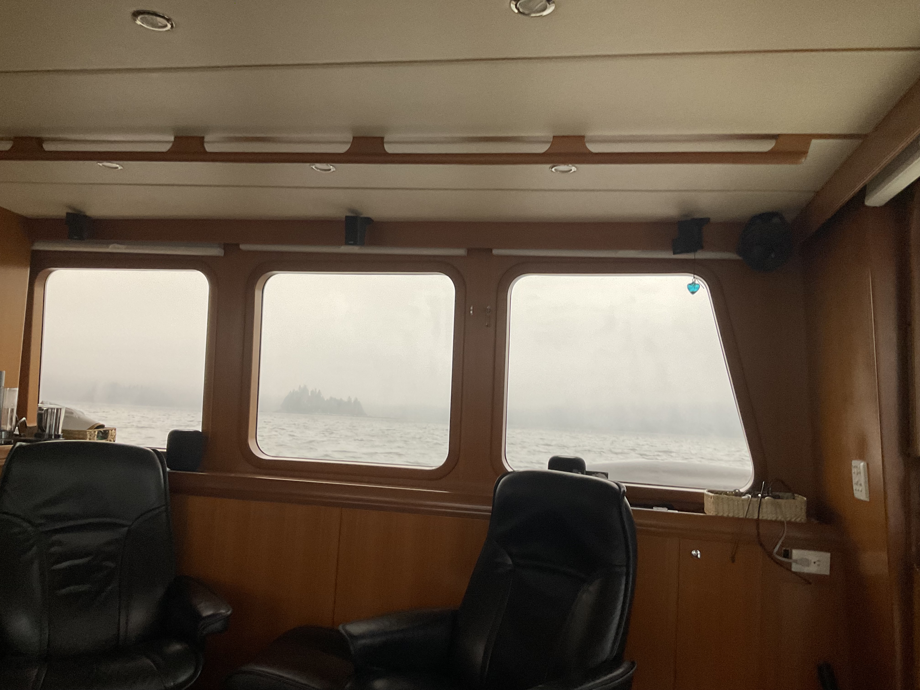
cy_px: 345
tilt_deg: +6.5
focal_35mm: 29
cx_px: 460
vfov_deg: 48.2
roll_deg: -3.4
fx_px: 771
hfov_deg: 61.7
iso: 80
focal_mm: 3
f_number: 1.8
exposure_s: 1/60
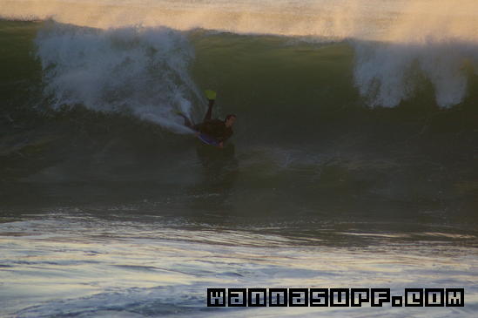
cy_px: 159
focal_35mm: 450
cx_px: 239
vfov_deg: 3.0
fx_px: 5970
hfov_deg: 4.6
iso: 800
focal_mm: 300
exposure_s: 1/1500
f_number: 5.6
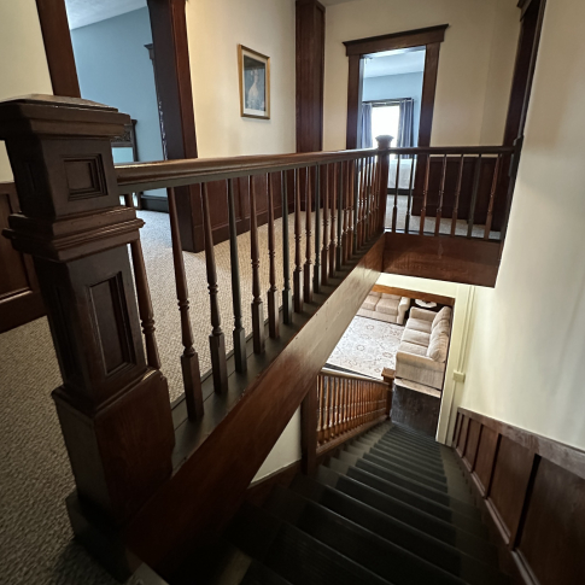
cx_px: 286
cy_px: 235
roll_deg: +0.3
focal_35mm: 17
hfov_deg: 84.0
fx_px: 325
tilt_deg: -14.9
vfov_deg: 83.0
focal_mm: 2.22
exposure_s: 1/40
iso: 1250
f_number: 2.2
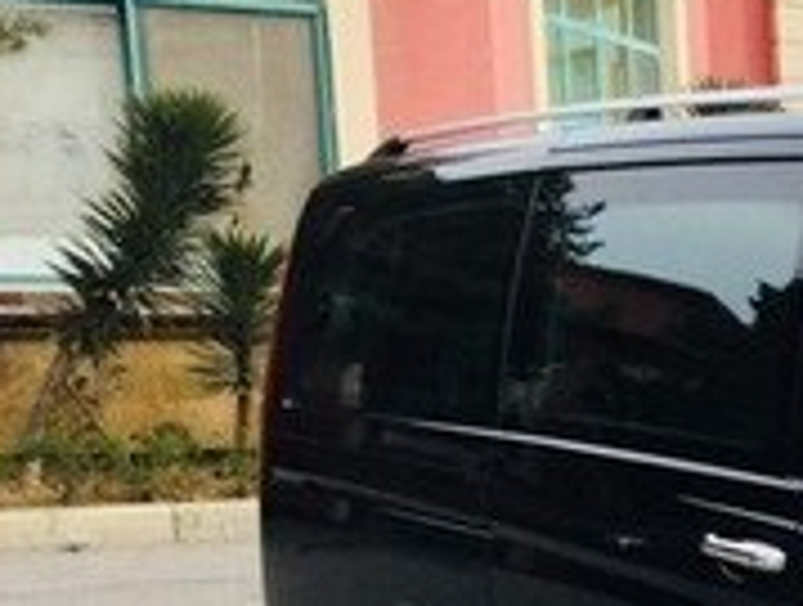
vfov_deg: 12.7
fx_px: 2650
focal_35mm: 114
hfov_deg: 15.0
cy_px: 756
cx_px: 1440
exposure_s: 1/503
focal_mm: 3.3
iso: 25
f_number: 2.4
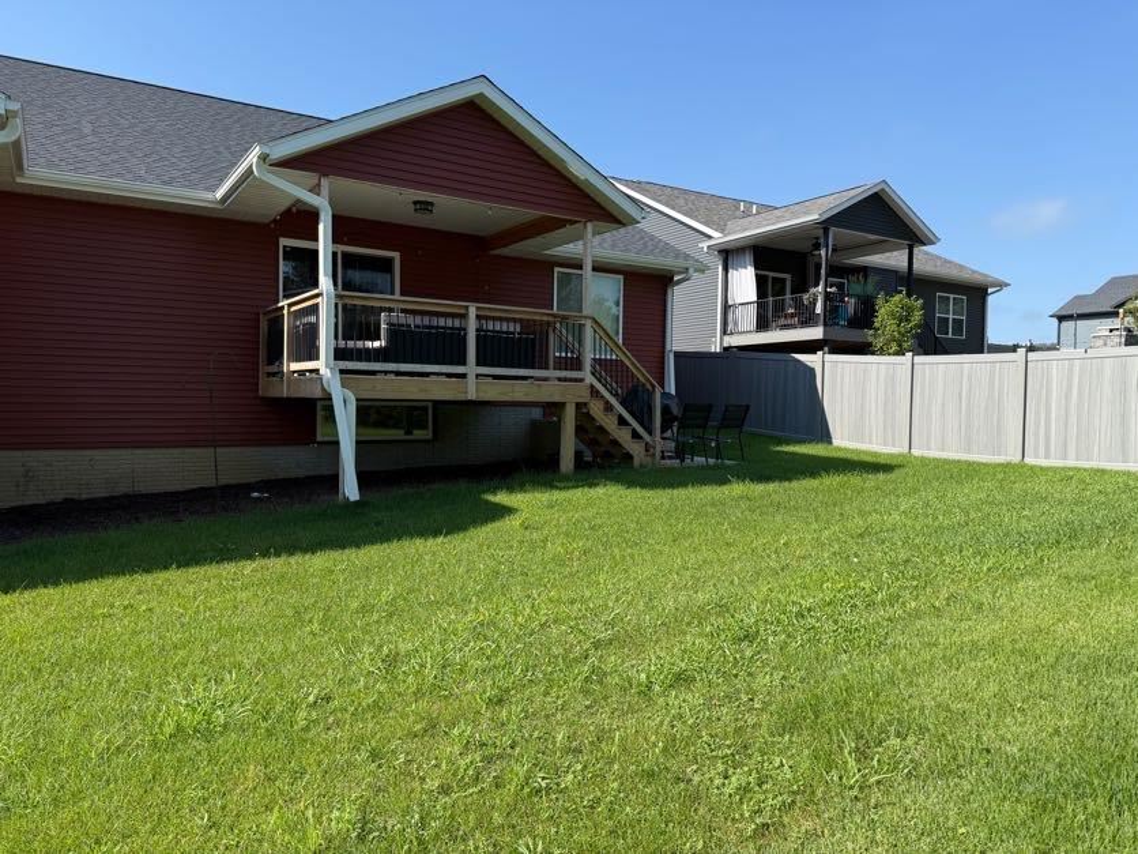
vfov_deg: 56.8
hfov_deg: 71.6
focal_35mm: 24
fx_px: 789
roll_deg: -0.7
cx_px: 569
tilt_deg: -1.3
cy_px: 427
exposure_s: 1/2169
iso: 80
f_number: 1.78
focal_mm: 6.76
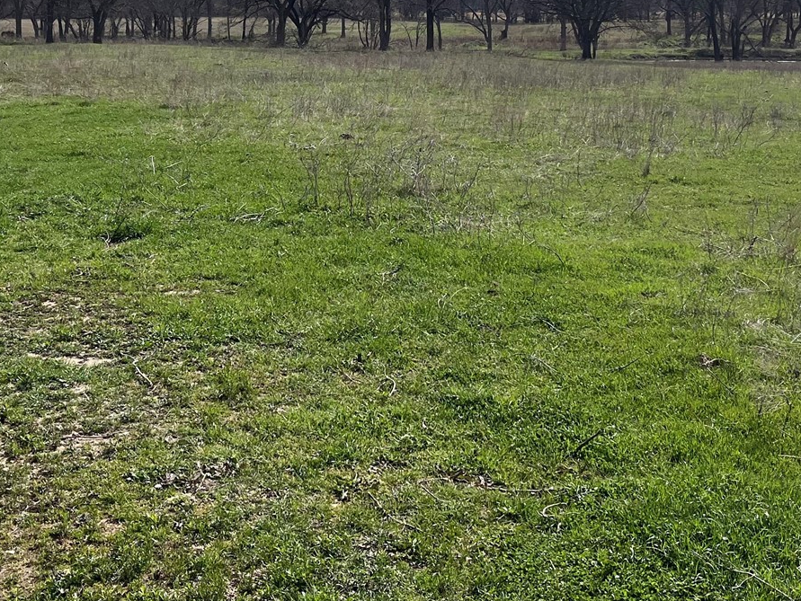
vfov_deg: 25.6
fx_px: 1296
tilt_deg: -4.8
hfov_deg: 34.3
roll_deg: +0.2
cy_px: 102
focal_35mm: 56
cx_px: 398
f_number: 1.6
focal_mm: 5.1
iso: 50
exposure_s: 1/5556
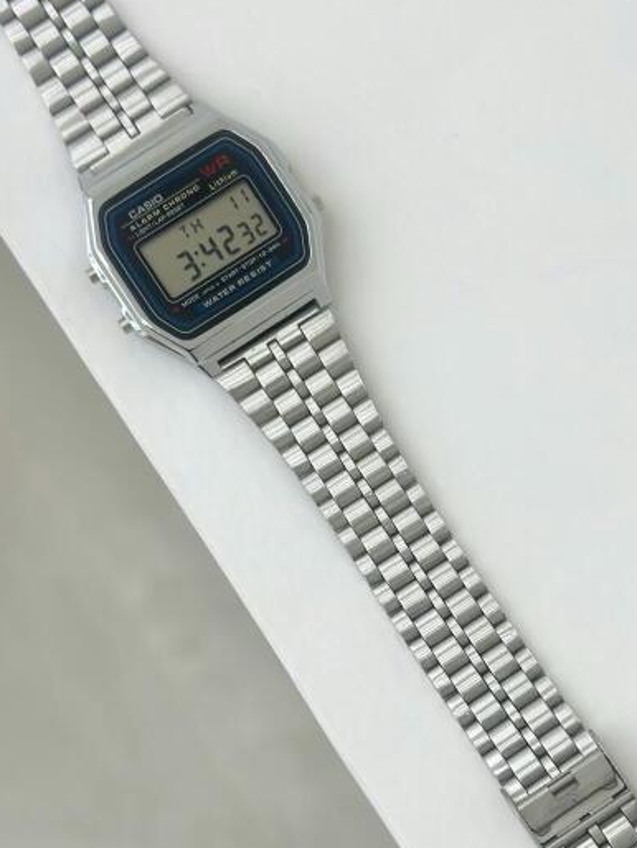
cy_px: 457
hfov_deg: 26.1
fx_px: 1373
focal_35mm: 56
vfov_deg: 34.3
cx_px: 355
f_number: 1.78
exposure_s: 1/1323
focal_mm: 6.86
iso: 80
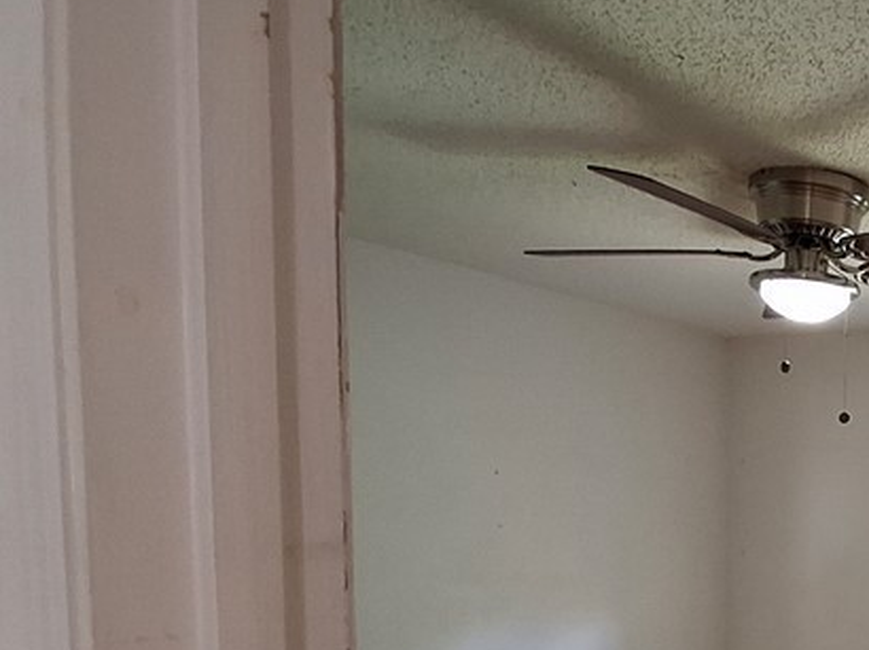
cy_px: 644
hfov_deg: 38.0
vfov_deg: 33.1
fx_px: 1004
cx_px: 979
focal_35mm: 40
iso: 160
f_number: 2.2
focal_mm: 1.64
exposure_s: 1/40
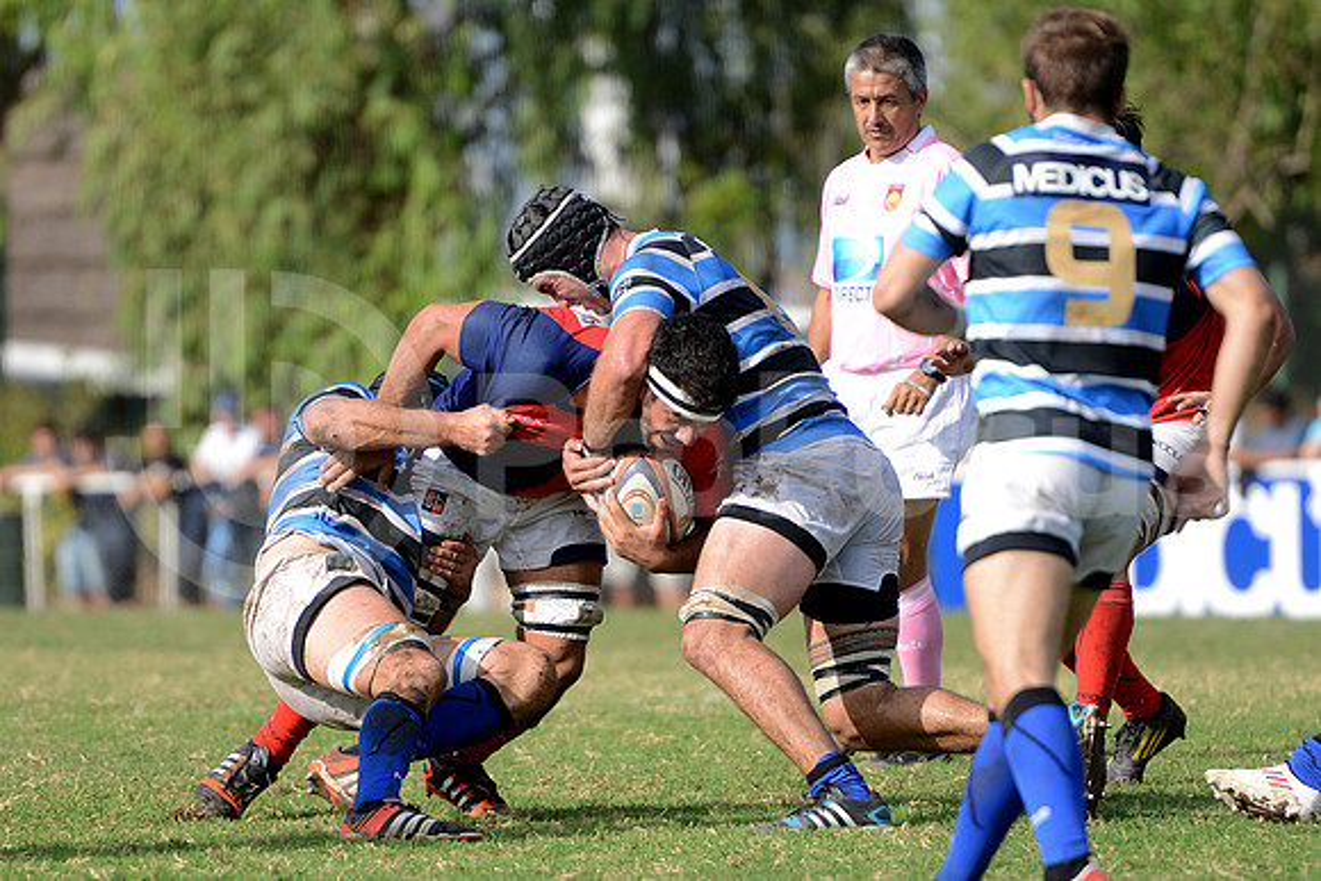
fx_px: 9909
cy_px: 440
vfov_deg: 5.1
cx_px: 660
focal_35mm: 270
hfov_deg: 7.6
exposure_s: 1/1600
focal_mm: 270
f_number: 4
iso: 500
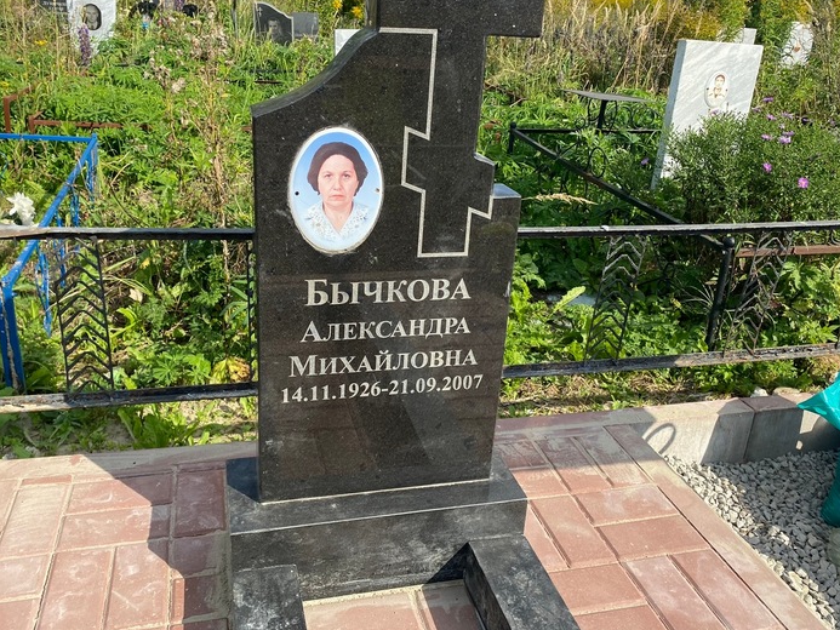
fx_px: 728
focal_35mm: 30
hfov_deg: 59.9
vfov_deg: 46.7
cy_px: 276
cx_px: 405
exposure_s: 1/1727
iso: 32
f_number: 1.8
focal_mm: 4.25
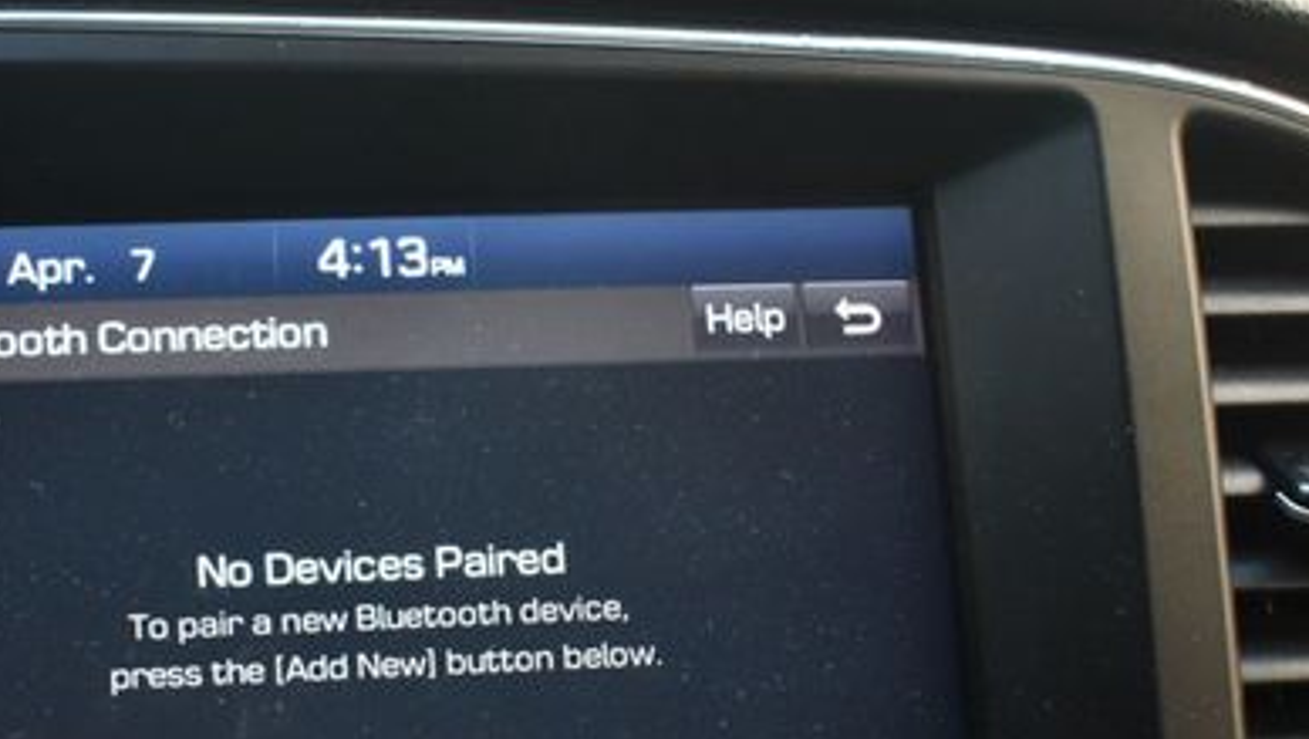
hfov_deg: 30.1
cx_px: 354
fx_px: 2397
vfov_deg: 17.4
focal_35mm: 69
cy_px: 604
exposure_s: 1/125
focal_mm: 27
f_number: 4
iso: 1100
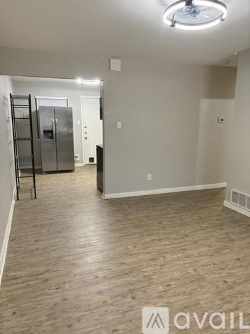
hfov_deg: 53.1
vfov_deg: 67.3
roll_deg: +0.0
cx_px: 125
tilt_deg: -9.7
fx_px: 250
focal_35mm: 26
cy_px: 167
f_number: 1.6
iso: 320
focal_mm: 5.96
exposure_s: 1/60
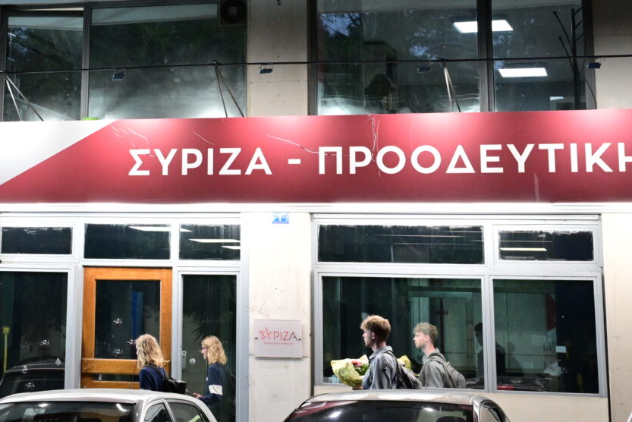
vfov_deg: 15.5
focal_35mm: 86
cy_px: -43
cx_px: 78
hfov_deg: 23.1
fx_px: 1510
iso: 3200
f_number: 3.5
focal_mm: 28
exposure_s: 1/200
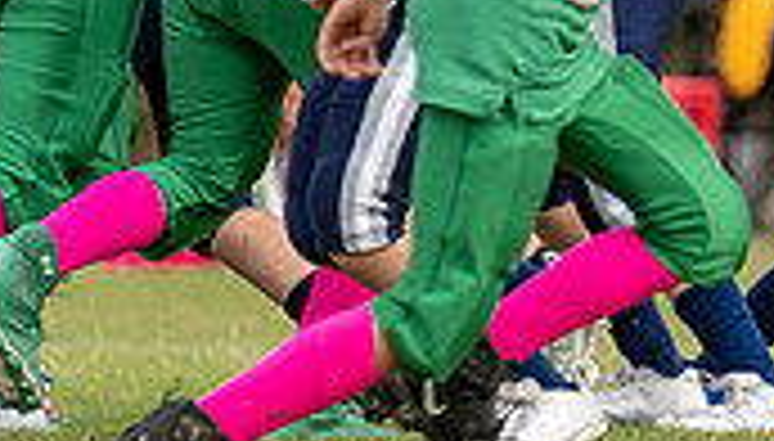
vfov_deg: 1.2
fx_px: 21761
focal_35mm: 1057
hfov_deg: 2.0
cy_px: 11
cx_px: 941
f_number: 3.5
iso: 200
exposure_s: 1/1250
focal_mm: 200
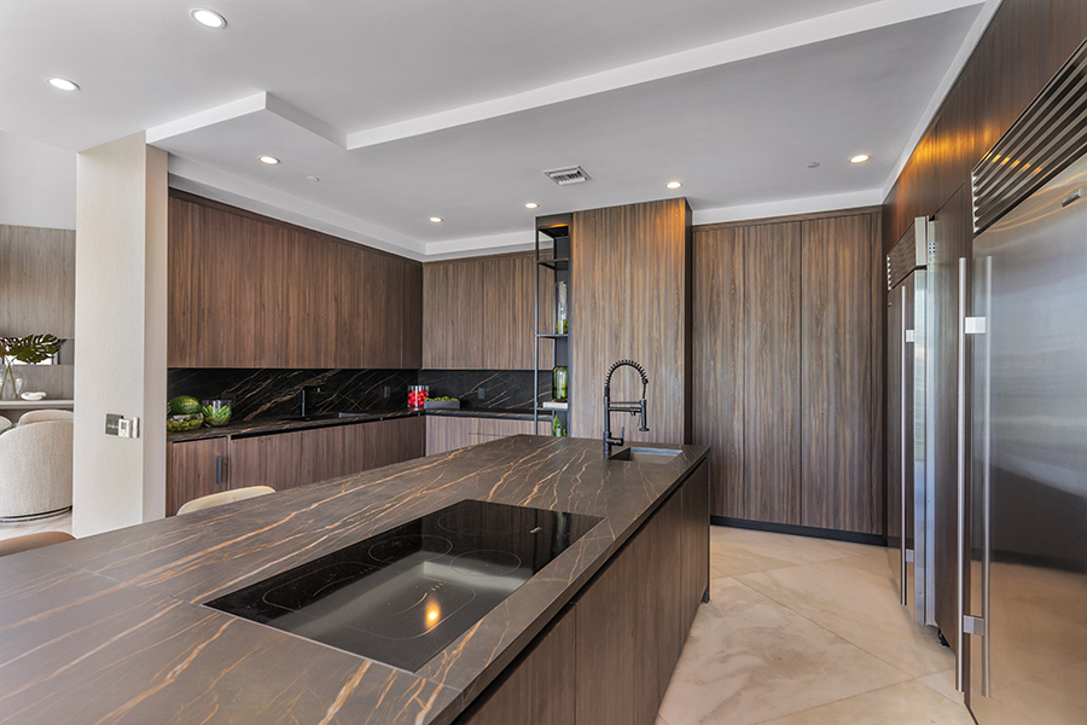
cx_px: 544
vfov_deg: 70.4
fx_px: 513
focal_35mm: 17
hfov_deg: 93.3
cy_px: 362
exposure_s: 1/13
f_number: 7.1
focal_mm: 17
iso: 320
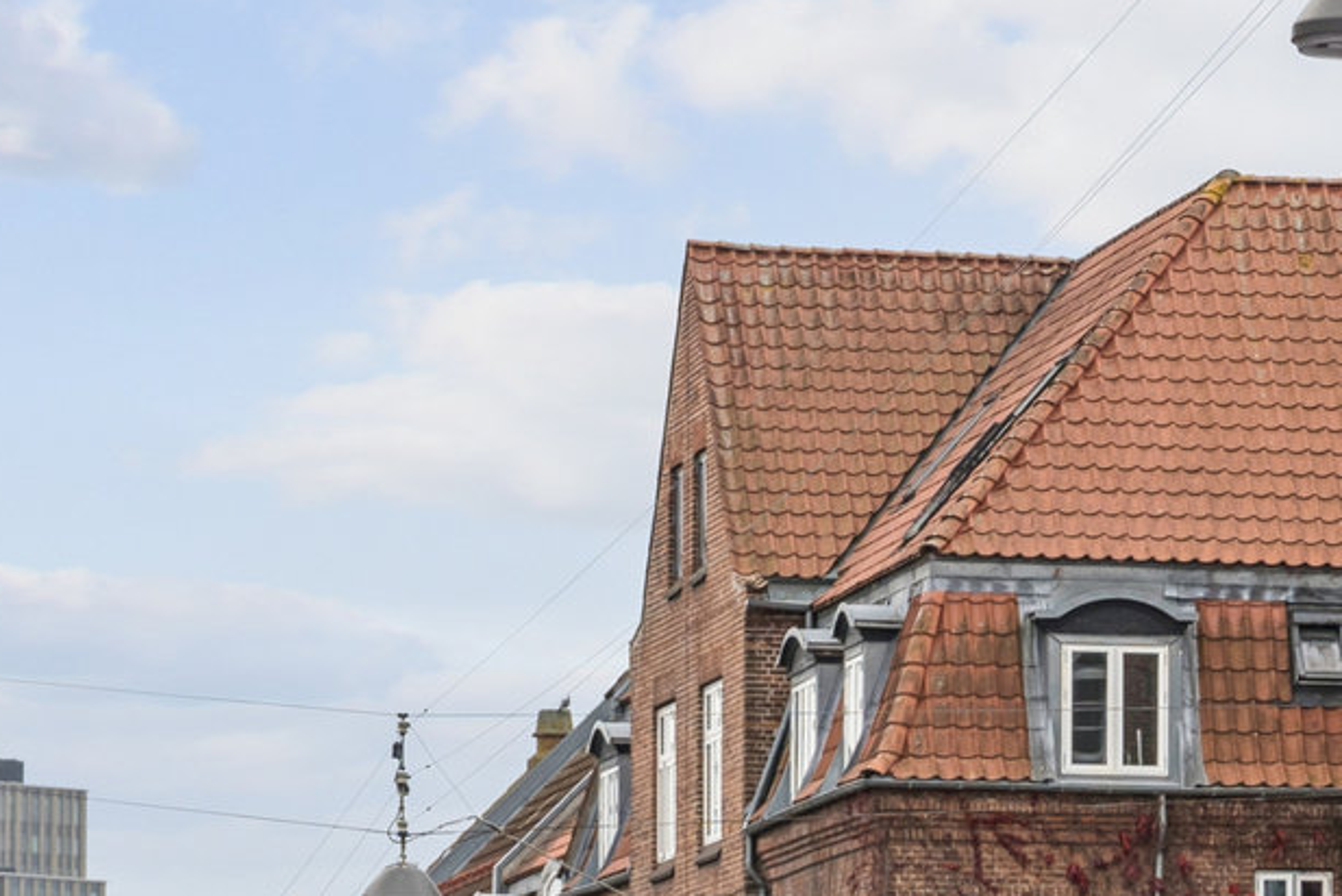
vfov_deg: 5.0
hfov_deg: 7.2
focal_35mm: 277
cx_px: 2412
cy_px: 761
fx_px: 10330
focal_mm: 57
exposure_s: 1/250
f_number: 4
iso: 125
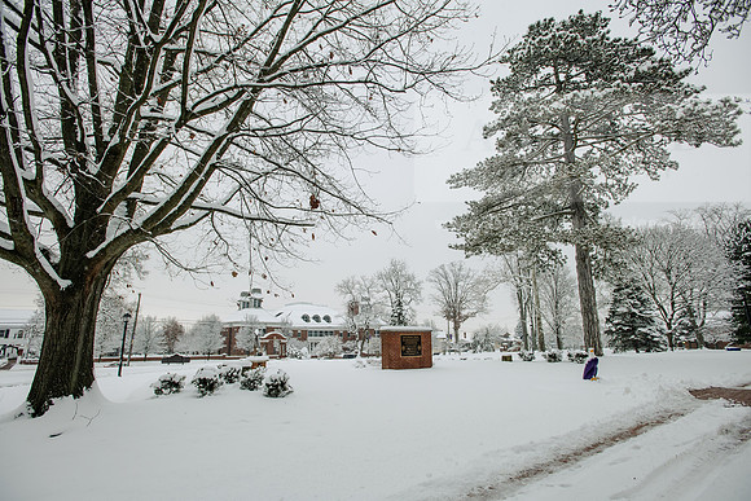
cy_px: 250
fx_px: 396
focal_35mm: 19
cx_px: 376
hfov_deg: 86.9
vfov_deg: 64.6
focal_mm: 19
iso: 250
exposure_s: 1/400
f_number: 5
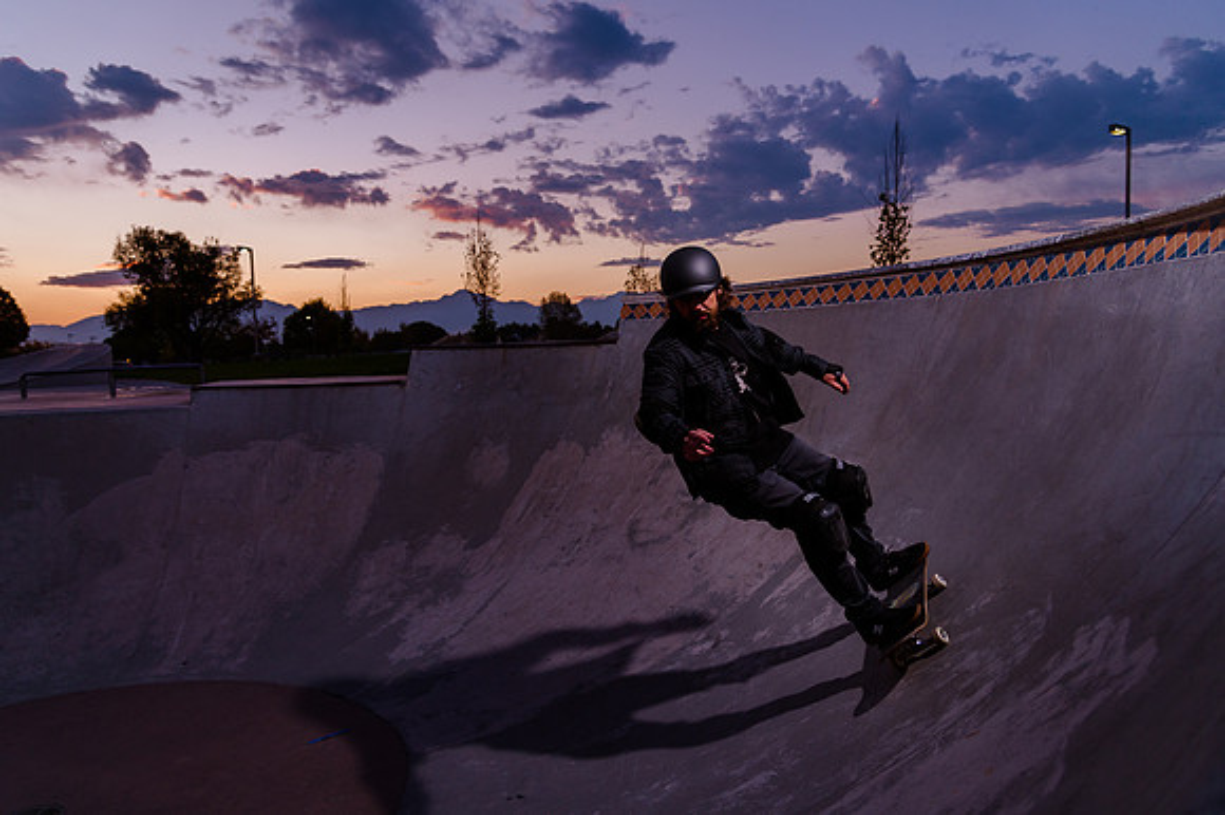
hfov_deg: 69.2
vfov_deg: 49.3
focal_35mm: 26
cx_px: 596
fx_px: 887
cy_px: 407
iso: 500
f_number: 4
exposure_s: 1/200
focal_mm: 24
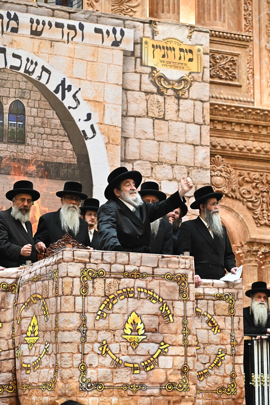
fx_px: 1036
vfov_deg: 22.1
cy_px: 202
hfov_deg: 14.9
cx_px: 135
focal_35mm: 92
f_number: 4.5
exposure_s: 1/160
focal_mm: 92
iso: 2000
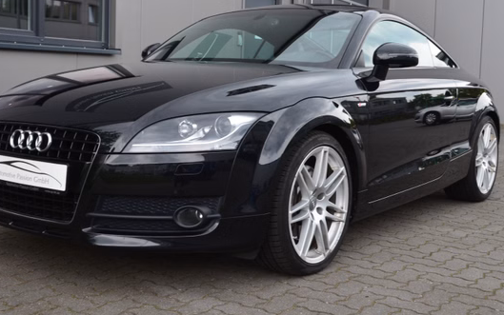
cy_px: 138
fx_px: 660
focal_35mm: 48
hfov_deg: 41.8
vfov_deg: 26.9
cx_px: 247
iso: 400
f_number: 10
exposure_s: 1/60
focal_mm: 26
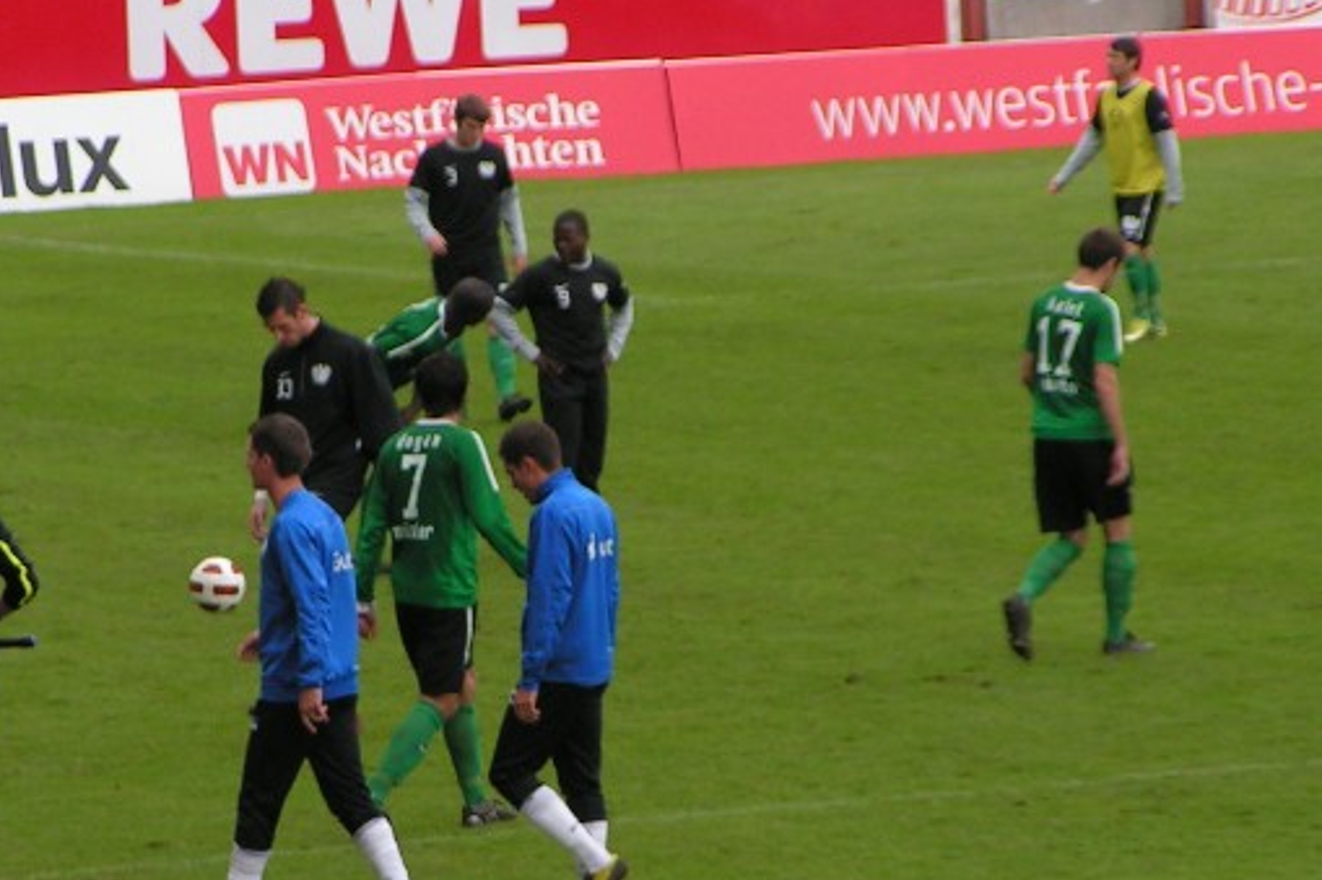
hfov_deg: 5.3
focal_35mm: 386
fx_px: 14169
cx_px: 517
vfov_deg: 3.6
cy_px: 558
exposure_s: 1/250
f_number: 3.5
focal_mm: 36.1
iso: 50
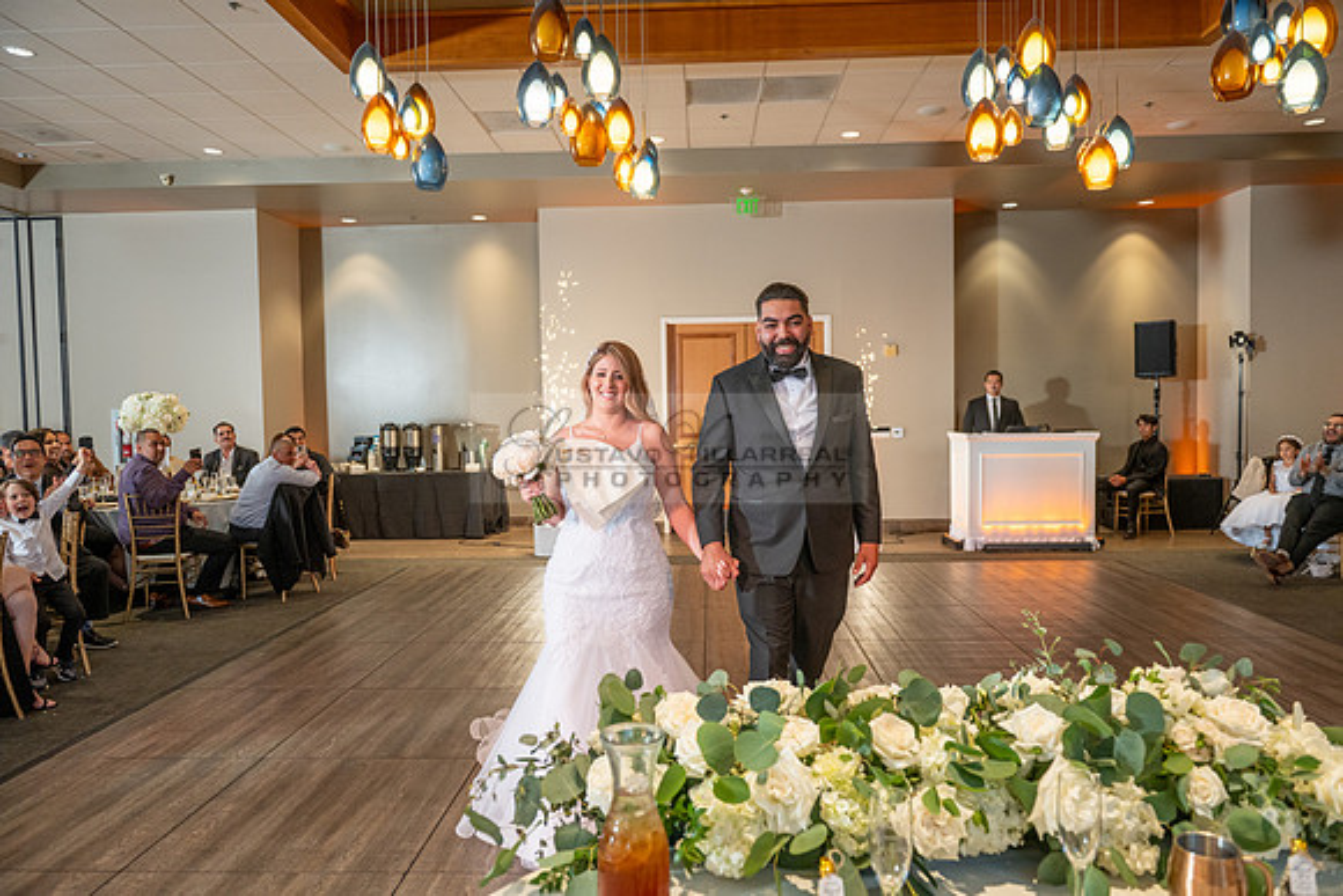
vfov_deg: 53.2
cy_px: 448
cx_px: 672
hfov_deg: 73.7
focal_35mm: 24
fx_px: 896
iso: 800
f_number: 3.5
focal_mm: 24
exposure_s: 1/200
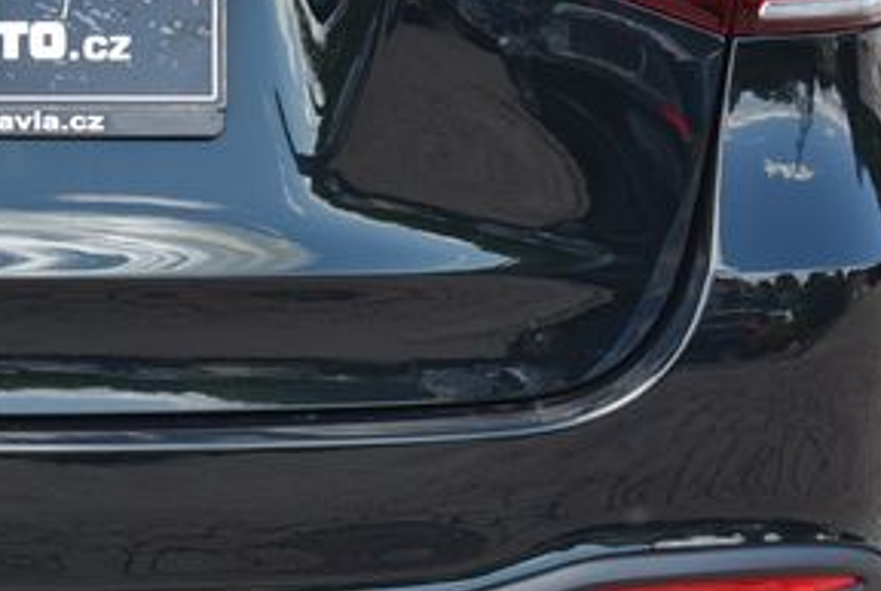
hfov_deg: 14.6
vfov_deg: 10.2
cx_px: -214
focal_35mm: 135
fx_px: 3309
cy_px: 122
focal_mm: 38
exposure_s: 1/200
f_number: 7.1
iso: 500
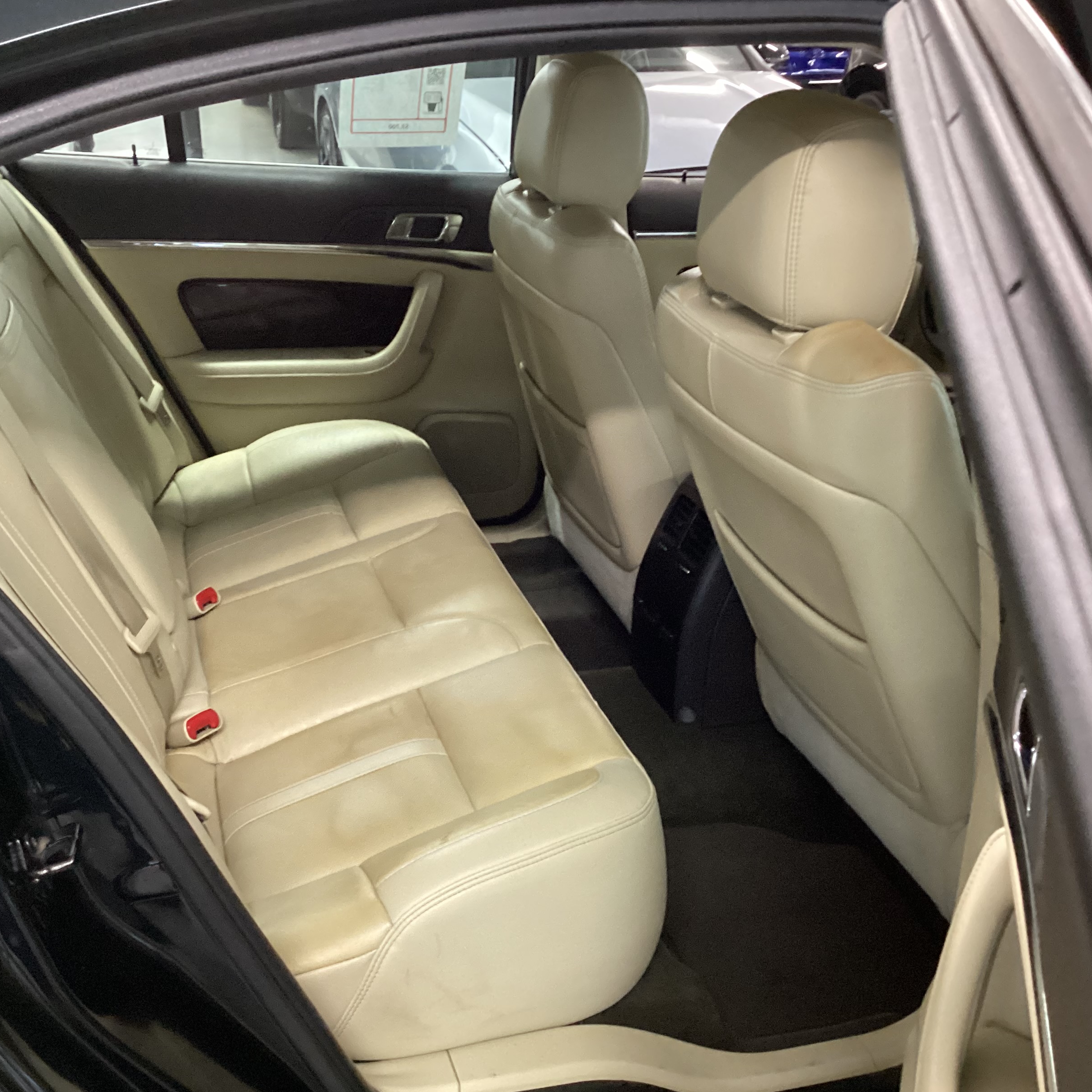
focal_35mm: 37
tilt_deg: -26.4
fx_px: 1321
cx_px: 495
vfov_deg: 44.9
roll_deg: -1.4
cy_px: 546
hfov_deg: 44.9
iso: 400
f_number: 2.4
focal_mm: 3.3
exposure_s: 1/33
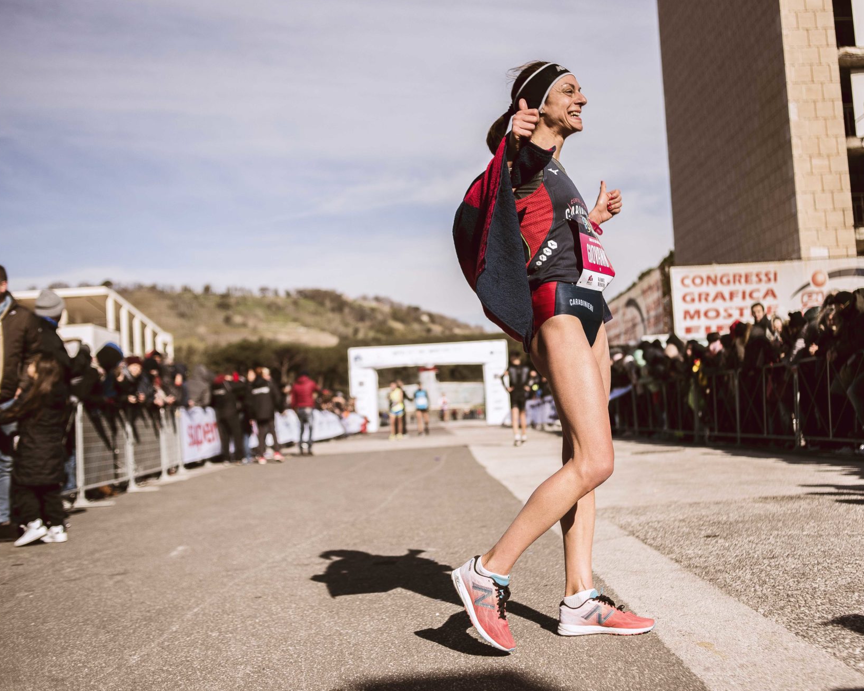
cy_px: 342
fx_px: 1023
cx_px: 493
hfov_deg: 45.7
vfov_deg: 37.3
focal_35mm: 40
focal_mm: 35
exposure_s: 1/4000
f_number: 2.8
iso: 320
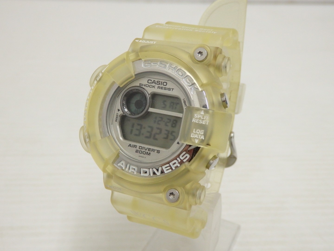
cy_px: 126
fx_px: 386
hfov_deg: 46.8
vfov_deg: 36.0
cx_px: 167
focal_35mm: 40
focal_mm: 7.3
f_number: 3.7
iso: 640
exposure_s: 1/100
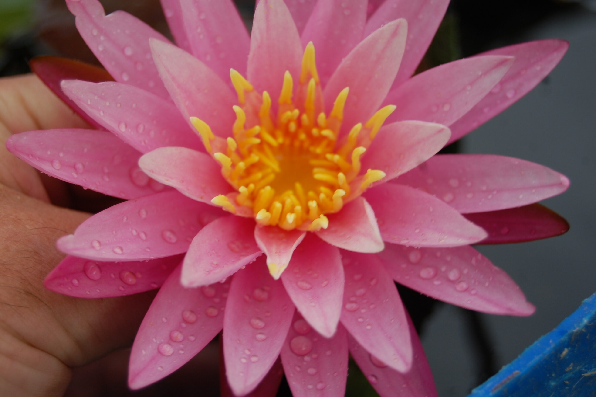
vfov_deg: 18.1
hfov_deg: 27.0
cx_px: 298
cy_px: 198
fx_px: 1241
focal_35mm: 75
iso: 200
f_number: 6.3
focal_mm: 50
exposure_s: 1/160
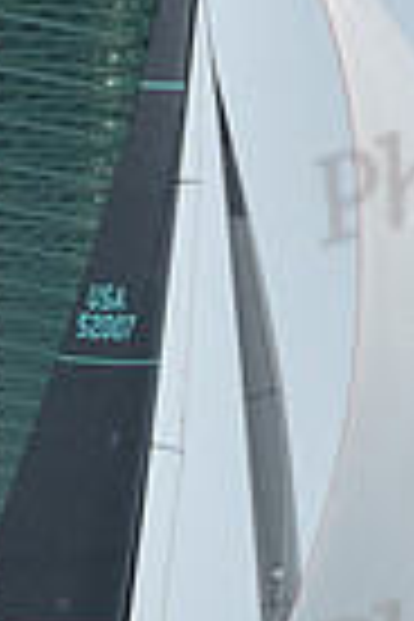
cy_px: 428
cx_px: 83
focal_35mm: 513
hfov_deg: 2.7
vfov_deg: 4.0
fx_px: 8849
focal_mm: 122
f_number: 7.1
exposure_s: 1/1250
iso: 250
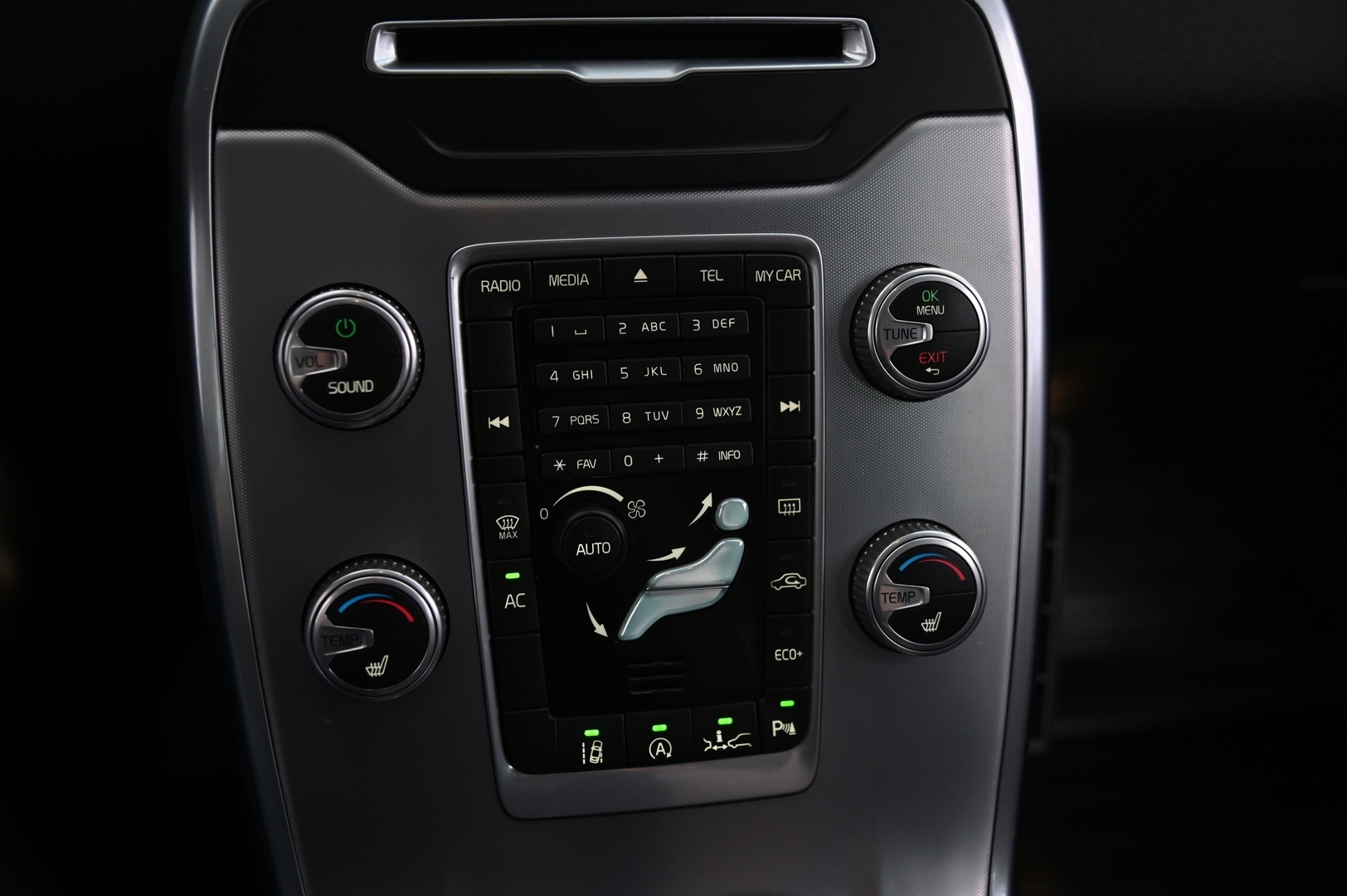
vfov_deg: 30.5
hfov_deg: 44.5
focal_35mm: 44
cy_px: 448
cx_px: 674
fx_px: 1645
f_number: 4
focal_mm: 44
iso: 2000
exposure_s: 1/30
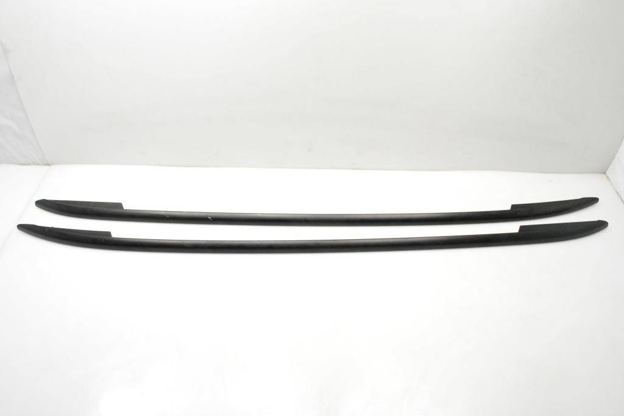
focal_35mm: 30
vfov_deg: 43.6
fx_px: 520
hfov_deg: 61.9
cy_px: 208
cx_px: 312
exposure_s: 1/400
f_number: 10
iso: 6400
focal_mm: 20
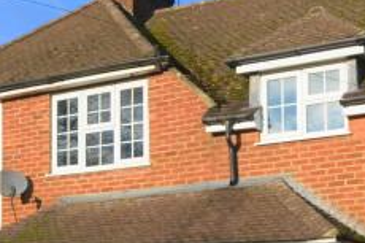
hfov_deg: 25.4
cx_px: 176
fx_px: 811
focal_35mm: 80
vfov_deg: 16.6
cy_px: 253
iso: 100
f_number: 8
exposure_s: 1/250
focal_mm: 12
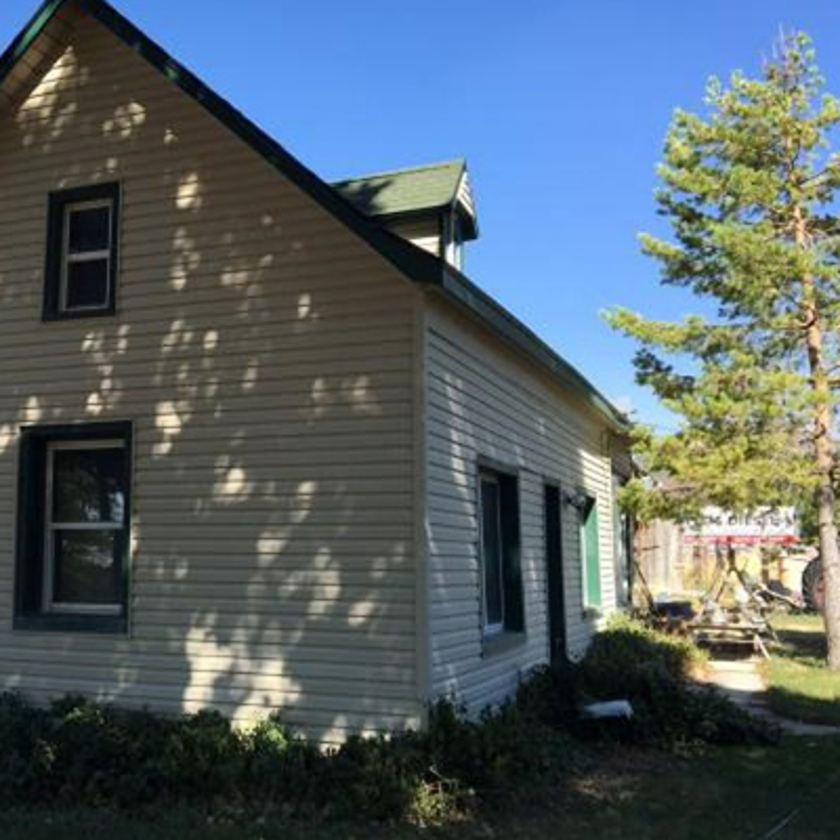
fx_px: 1126
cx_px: 214
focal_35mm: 41
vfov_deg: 40.9
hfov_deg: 39.8
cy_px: 422
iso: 25
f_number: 2.2
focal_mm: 4.15
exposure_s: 1/693
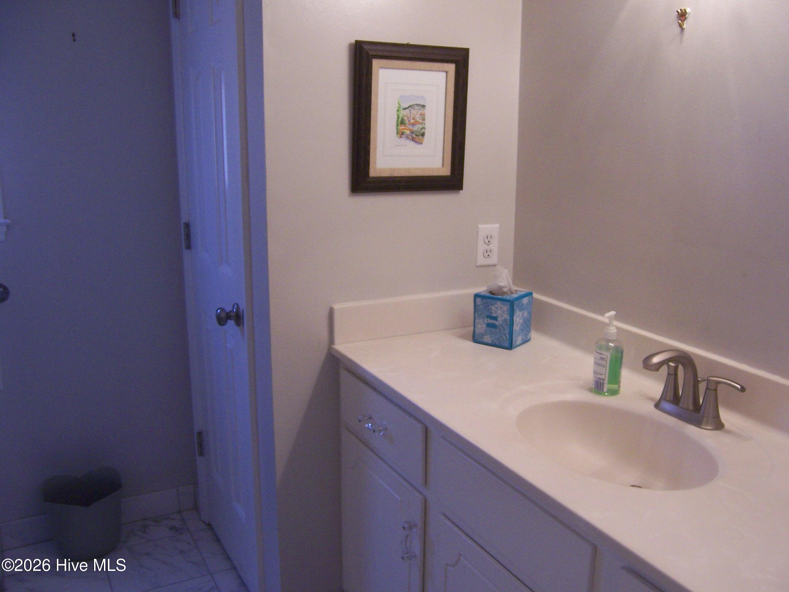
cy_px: 296
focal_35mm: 33
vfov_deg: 42.9
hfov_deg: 55.4
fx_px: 752
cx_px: 394
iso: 140
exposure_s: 1/15
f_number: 3.4
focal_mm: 5.5
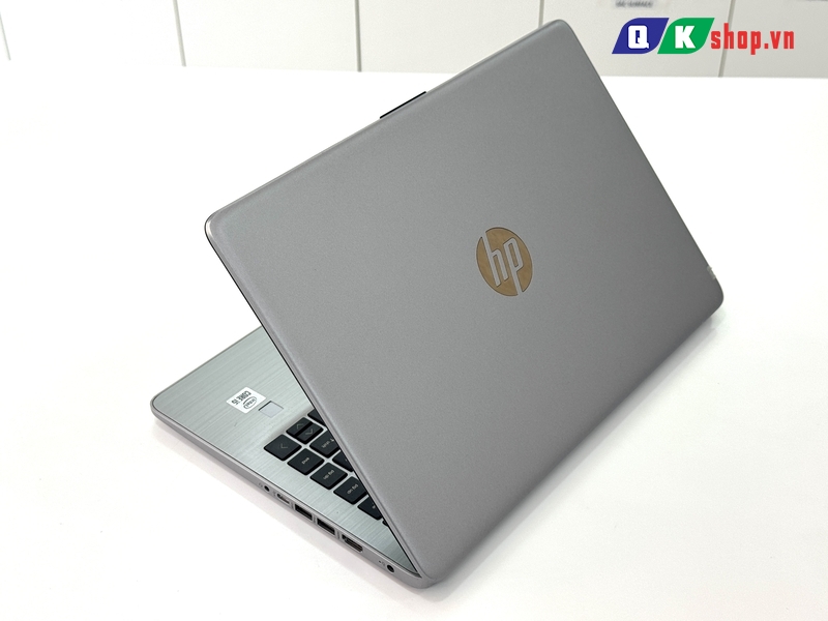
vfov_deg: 30.3
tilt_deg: -36.8
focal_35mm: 48
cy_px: 310
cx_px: 414
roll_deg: +1.9
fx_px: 1148
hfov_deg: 39.7
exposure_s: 1/187
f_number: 1.78
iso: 50
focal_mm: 6.76
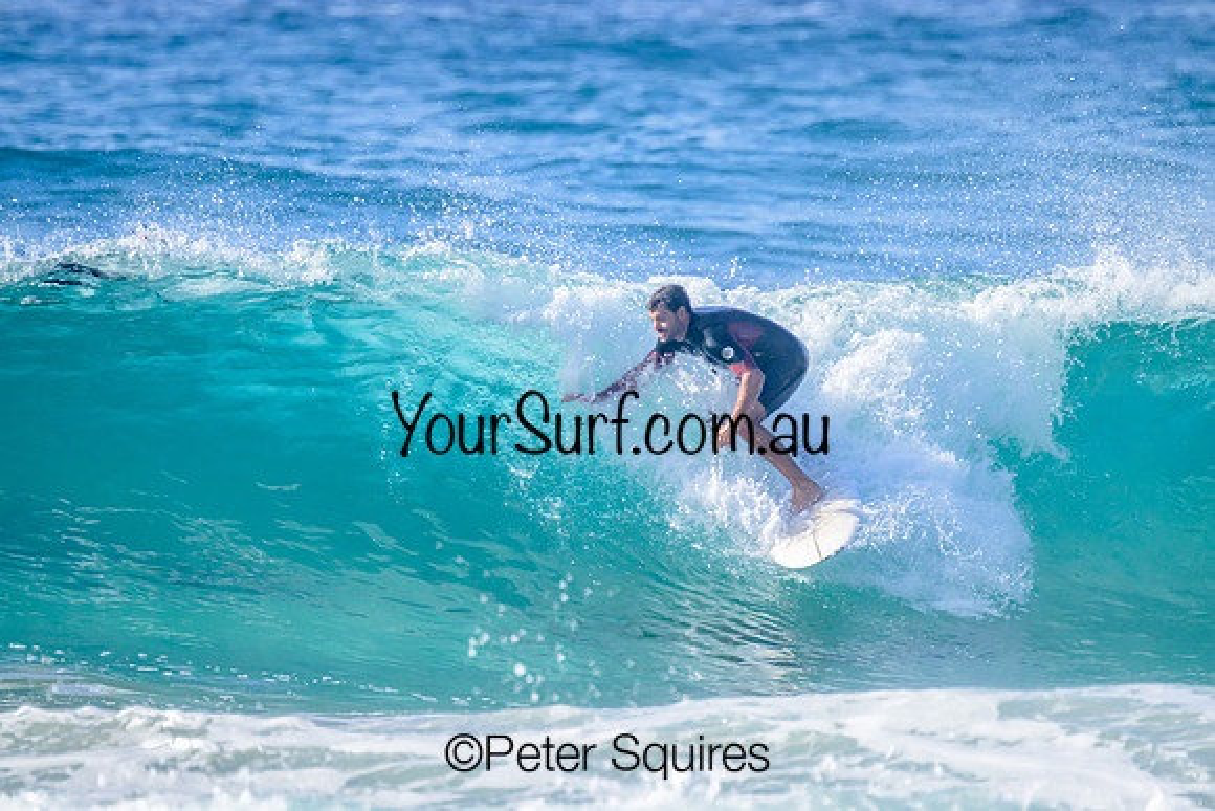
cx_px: 608
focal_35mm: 820
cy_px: 406
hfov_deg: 2.5
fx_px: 27694
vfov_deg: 1.7
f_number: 11
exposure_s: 1/2000
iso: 1100
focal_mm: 800
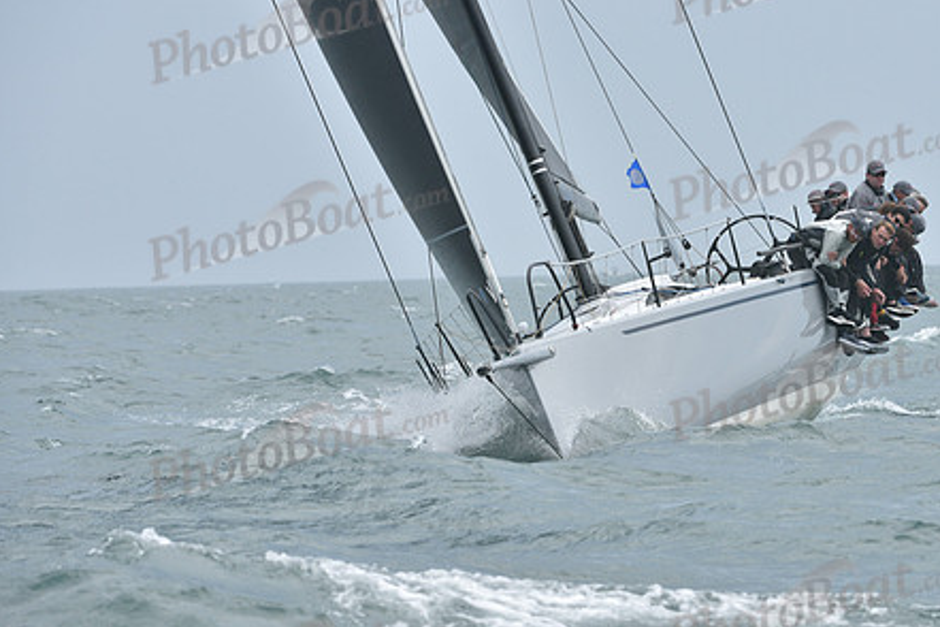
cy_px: 306
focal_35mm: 316
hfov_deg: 6.5
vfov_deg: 4.3
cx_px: 561
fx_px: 8250
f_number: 7.1
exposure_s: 1/1000
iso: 320
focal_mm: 240
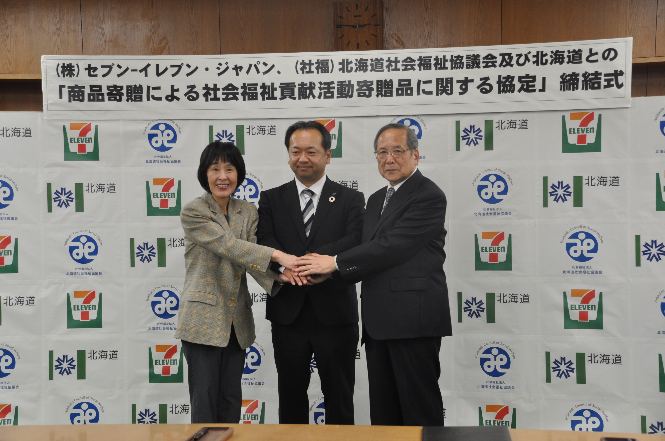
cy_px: 220
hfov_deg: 27.0
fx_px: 1384
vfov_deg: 18.1
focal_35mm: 75
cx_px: 332
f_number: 5.6
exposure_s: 1/30
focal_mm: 50
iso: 320
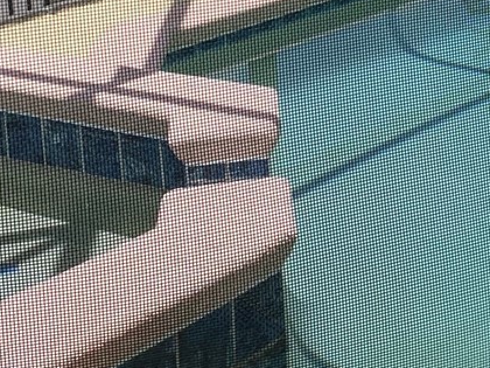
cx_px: 666
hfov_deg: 18.3
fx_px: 1401
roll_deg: +0.5
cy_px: -148
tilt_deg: -7.3
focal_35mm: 99
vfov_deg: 14.2
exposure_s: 1/2066
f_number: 1.8
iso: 32
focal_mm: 4.25
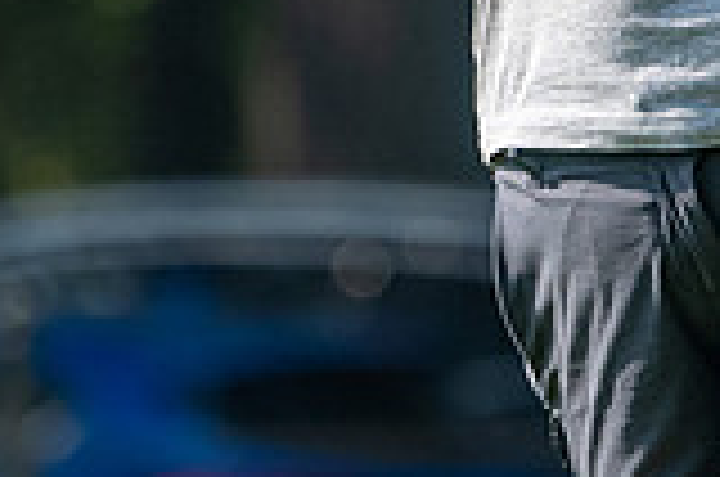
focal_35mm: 2101
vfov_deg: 0.7
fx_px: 41936
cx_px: 461
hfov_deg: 1.0
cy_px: -352
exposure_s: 1/800
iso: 160
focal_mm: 300
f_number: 5.6
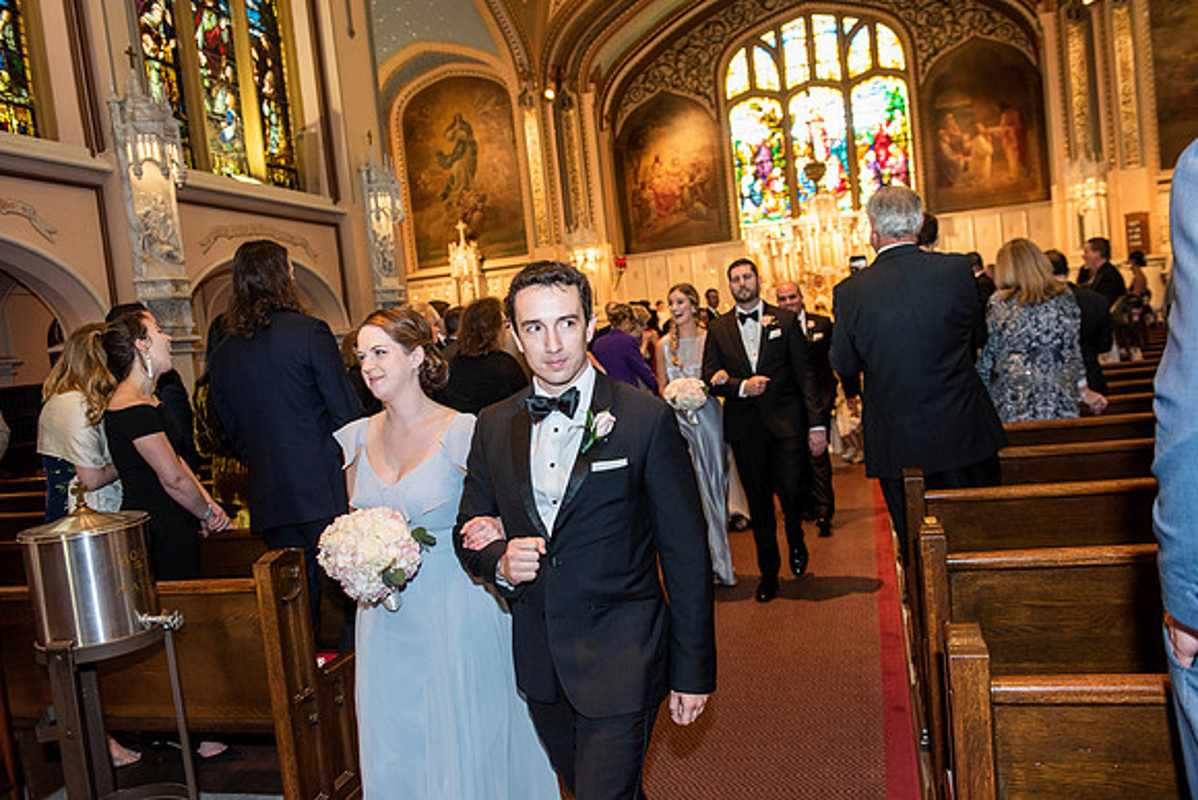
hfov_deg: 63.6
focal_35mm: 29
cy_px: 400
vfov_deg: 45.0
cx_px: 599
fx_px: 965
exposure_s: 1/100
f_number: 3.5
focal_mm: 29
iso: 1600
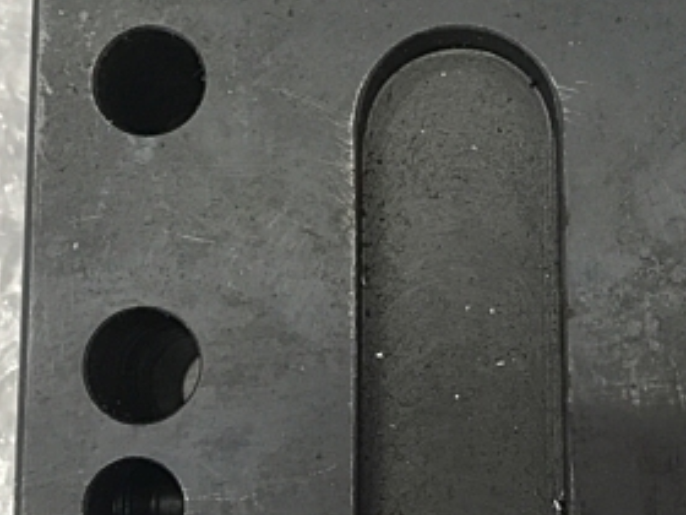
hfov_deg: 30.0
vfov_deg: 22.9
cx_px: 473
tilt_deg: -81.5
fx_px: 1268
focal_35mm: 64
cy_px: 267
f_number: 1.8
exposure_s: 1/30
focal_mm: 3.99
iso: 40
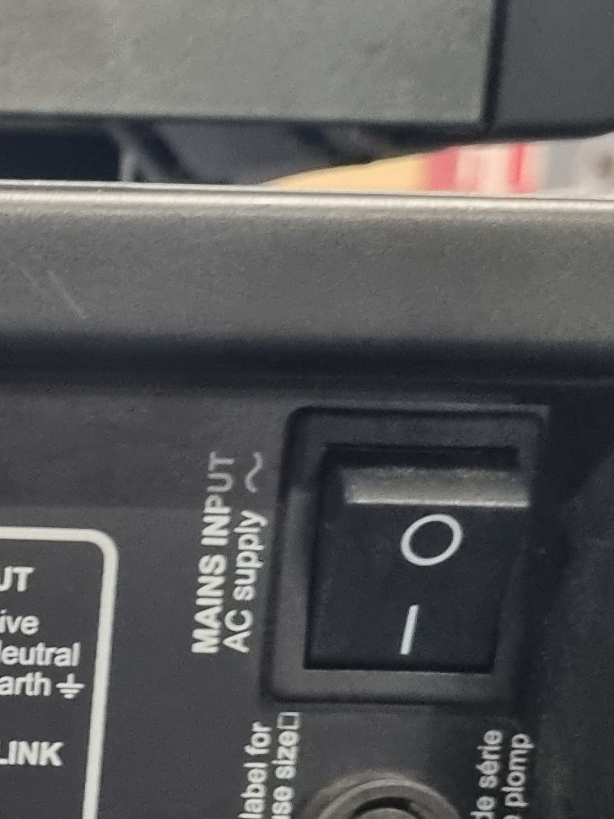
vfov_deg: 17.8
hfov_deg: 11.6
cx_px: -800
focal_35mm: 108
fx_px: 2555
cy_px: 808
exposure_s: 1/24
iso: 640
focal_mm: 5.4
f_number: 1.8
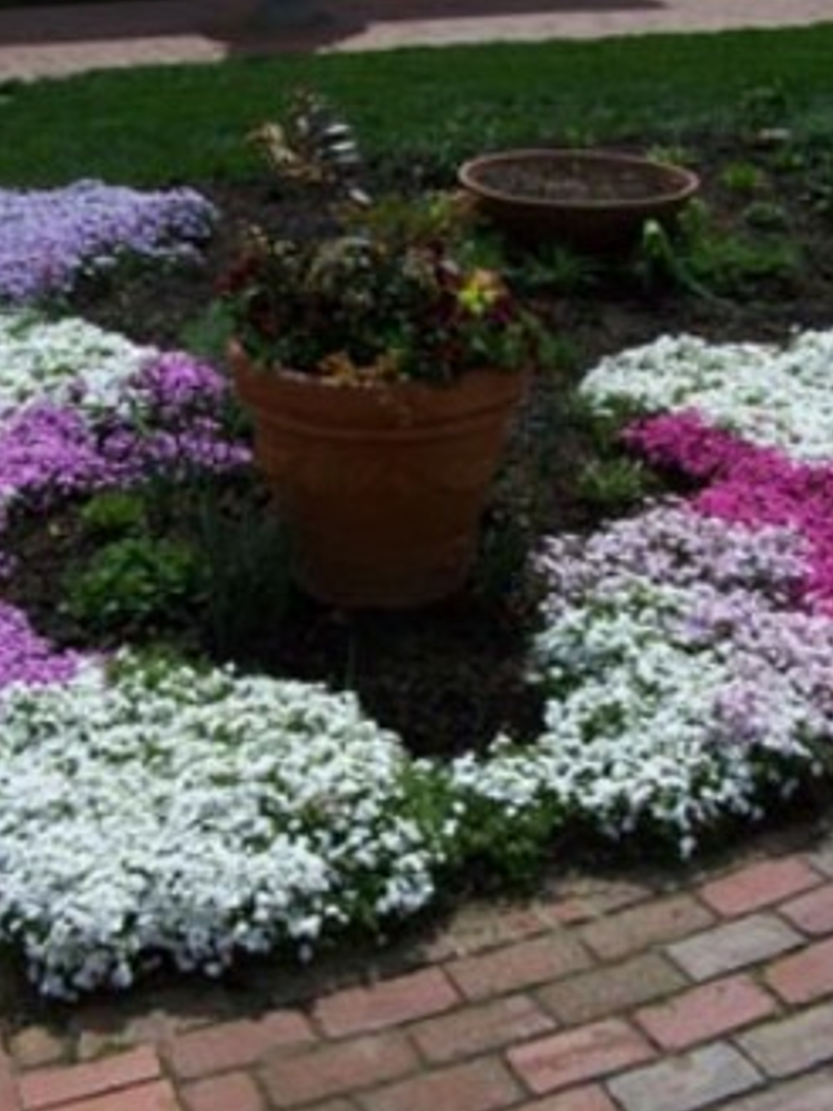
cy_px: 556
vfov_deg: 37.5
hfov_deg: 28.5
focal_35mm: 51
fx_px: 1636
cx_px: 362
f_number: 5.6
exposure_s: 1/800
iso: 80
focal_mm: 6.3
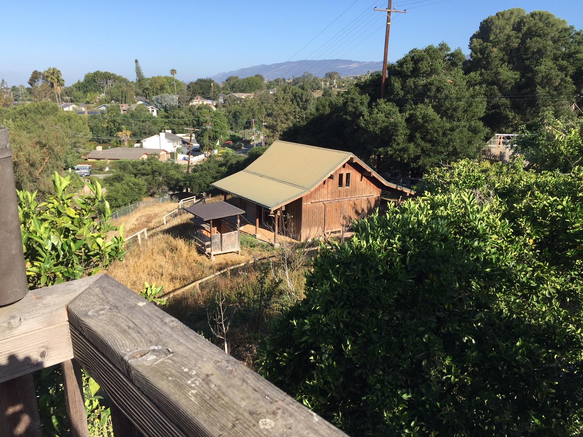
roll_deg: -1.3
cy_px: 218
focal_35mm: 29
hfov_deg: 61.7
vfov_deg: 48.2
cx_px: 292
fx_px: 488
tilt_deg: -11.4
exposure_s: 1/1319
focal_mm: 4.15
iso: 32
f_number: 2.2
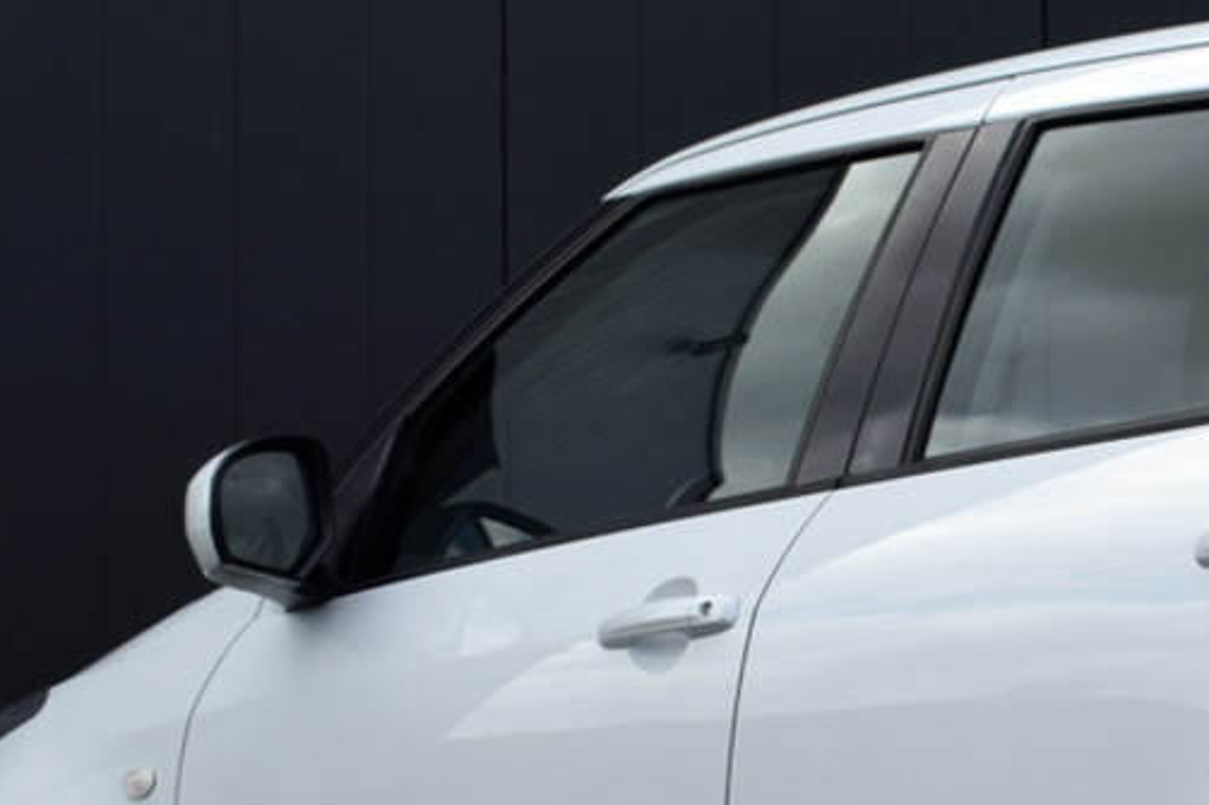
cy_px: 696
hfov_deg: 16.9
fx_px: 3928
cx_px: 1387
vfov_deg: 11.6
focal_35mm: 117
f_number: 8
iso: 200
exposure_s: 1/320
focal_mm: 28
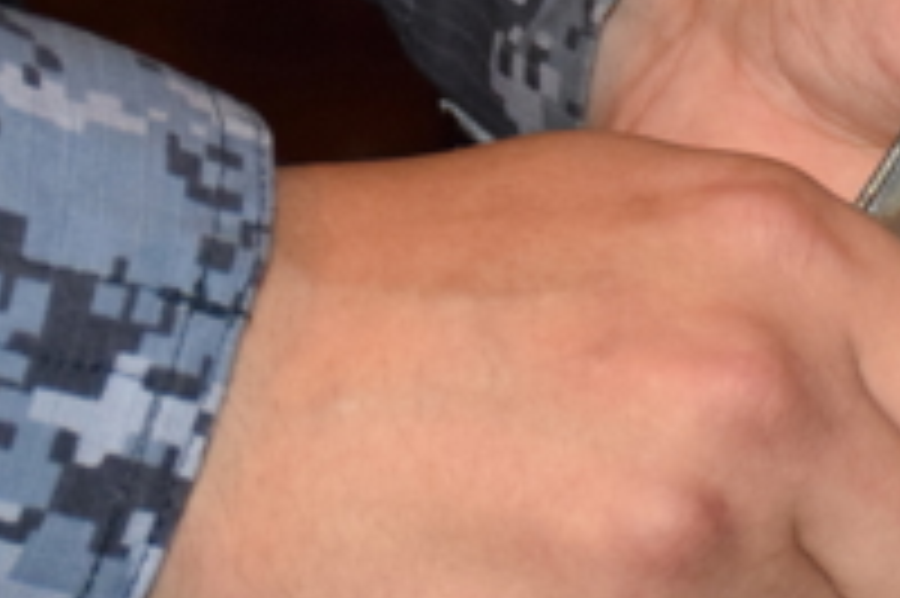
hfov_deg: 8.7
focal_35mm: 236
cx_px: 918
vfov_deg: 5.8
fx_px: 5895
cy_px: 13
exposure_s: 1/60
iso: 2500
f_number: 4.5
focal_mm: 42
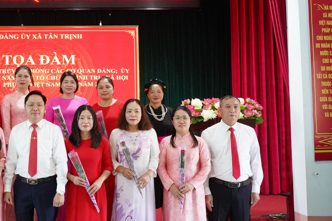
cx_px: 27
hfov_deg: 33.6
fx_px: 516
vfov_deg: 24.2
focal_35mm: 56
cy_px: 97
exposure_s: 1/100
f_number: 10
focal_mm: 29
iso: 10000
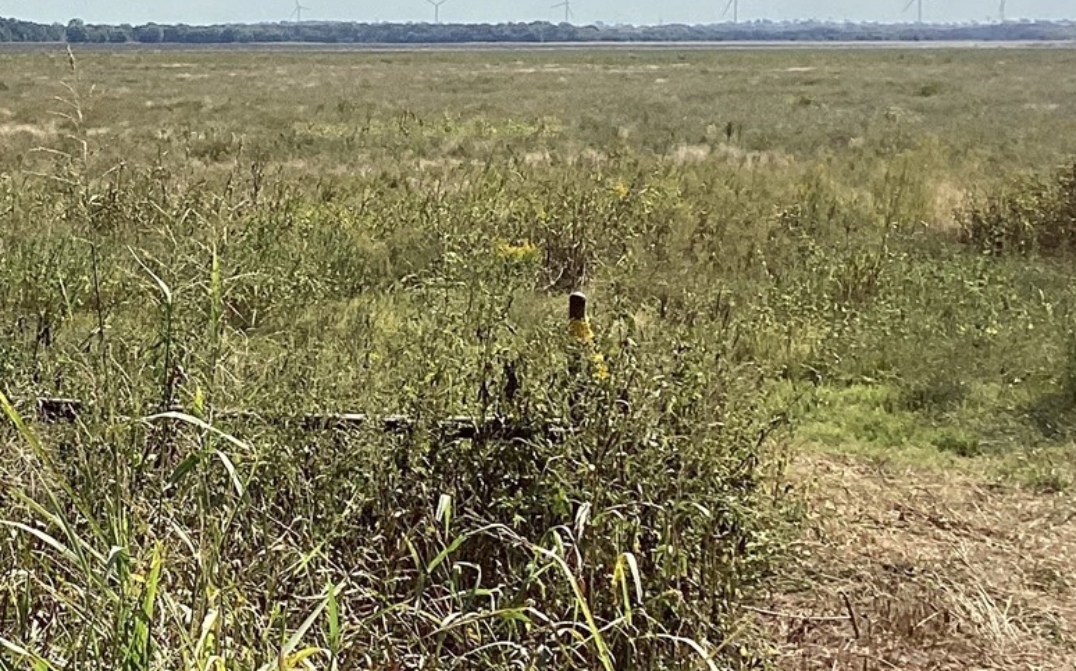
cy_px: 185
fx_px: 2550
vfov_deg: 14.9
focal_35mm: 87
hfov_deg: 22.4
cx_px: -139
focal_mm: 3.3
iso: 25
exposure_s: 1/2203
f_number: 2.4
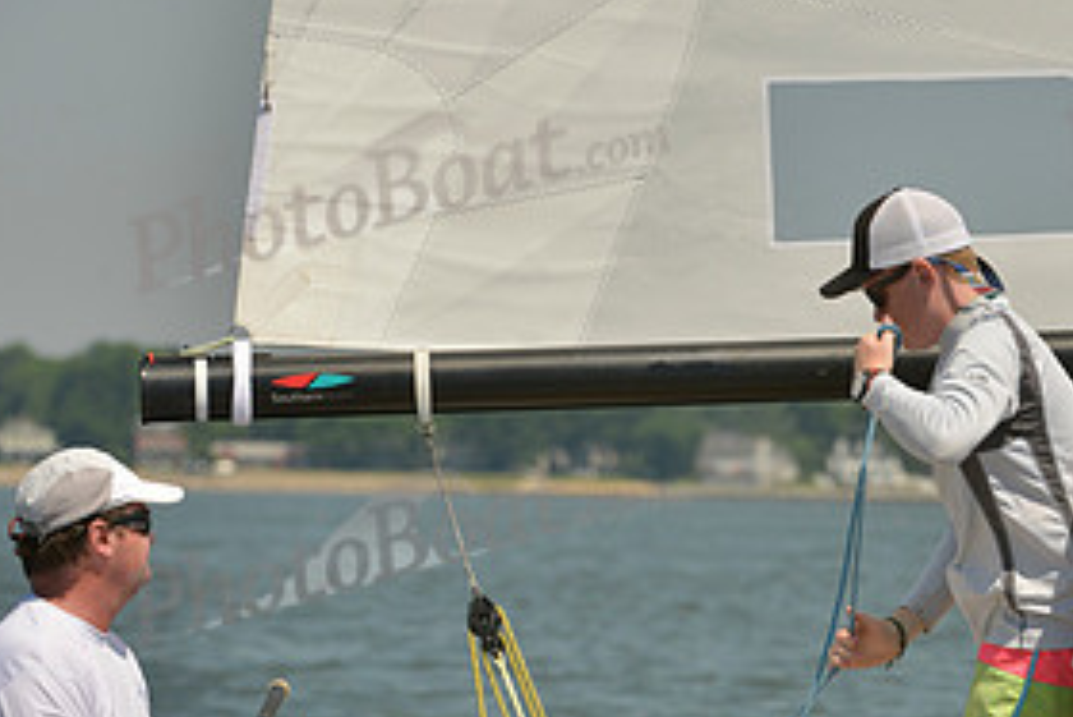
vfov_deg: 3.3
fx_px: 12375
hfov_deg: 5.0
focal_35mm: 415
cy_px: 692
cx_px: 870
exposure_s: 1/1000
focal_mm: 200
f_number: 9
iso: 200
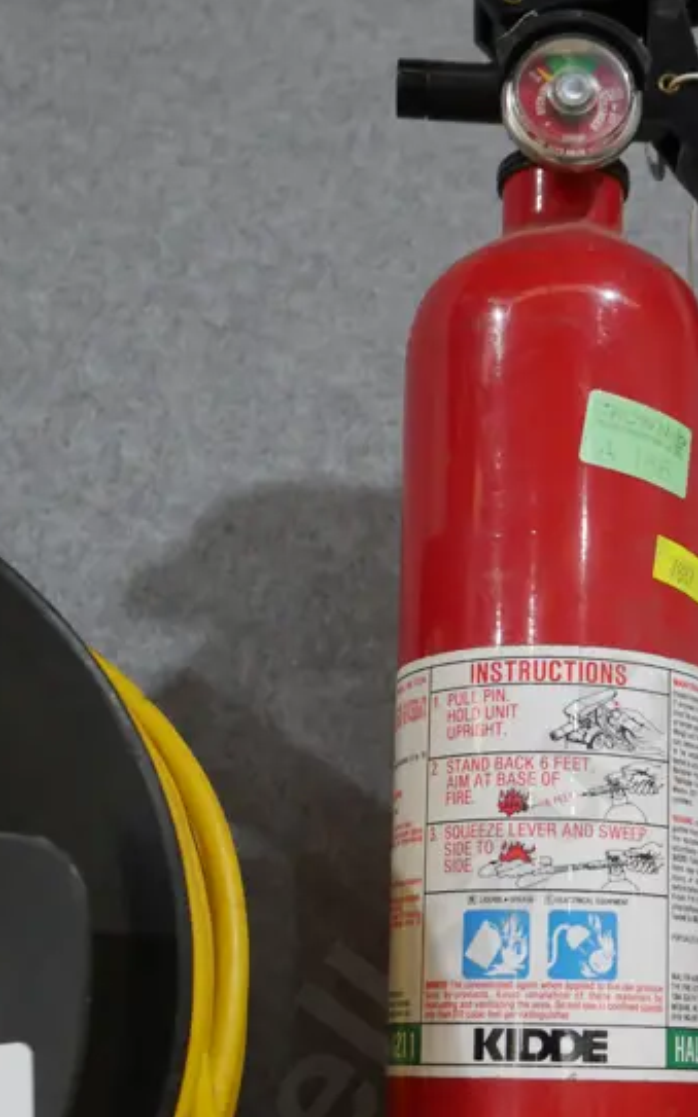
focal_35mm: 56
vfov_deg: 35.8
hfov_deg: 22.8
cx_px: 571
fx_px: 1706
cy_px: 773
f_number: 3.5
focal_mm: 14
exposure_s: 1/60
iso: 1000
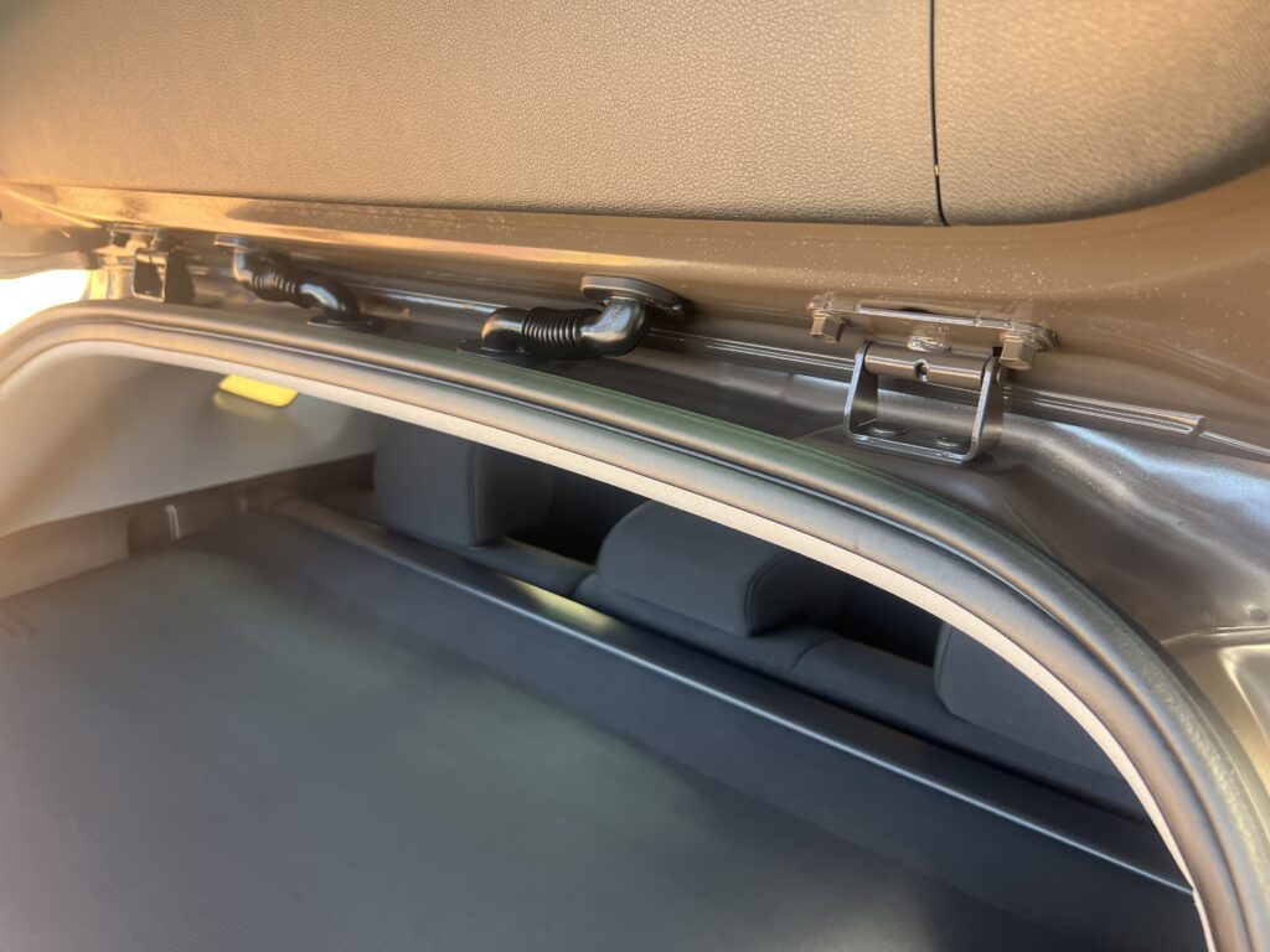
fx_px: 954
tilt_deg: -17.4
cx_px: 635
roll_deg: -1.2
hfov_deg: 67.3
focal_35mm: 26
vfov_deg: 53.1
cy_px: 476
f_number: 1.5
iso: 64
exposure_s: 1/121
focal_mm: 5.7
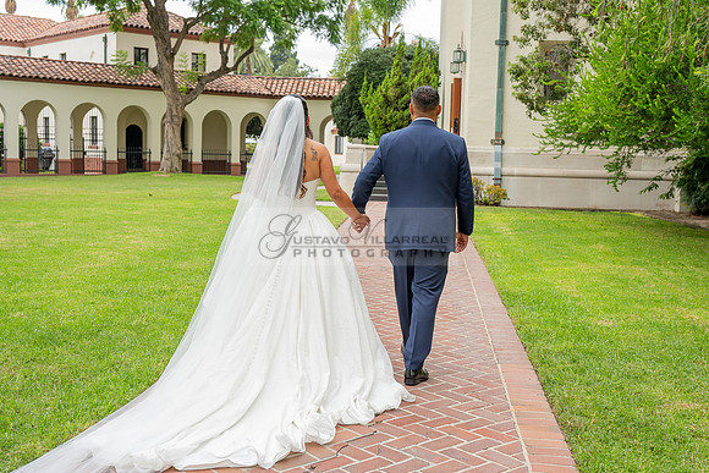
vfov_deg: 30.5
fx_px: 867
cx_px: 354
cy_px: 236
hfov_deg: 44.5
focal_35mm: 44
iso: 250
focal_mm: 44
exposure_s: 1/250
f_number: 5
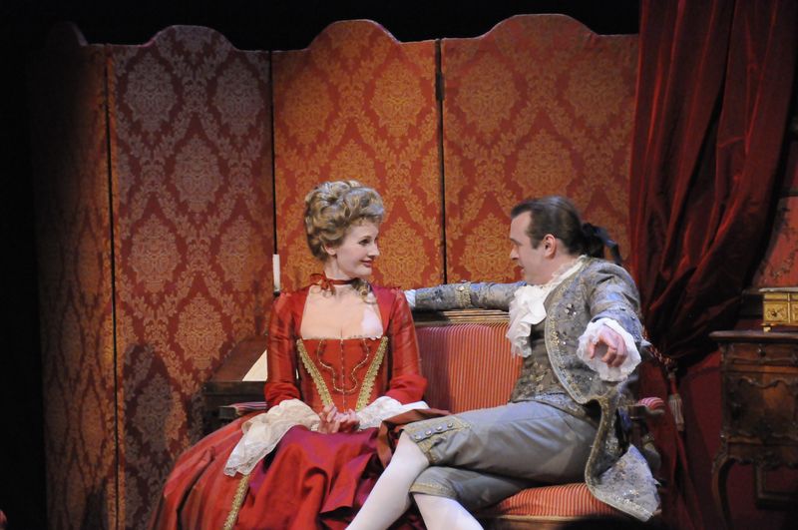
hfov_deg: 13.1
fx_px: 3486
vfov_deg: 8.7
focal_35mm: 158
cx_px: 399
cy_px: 265
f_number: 5.6
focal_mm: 105
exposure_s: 1/60
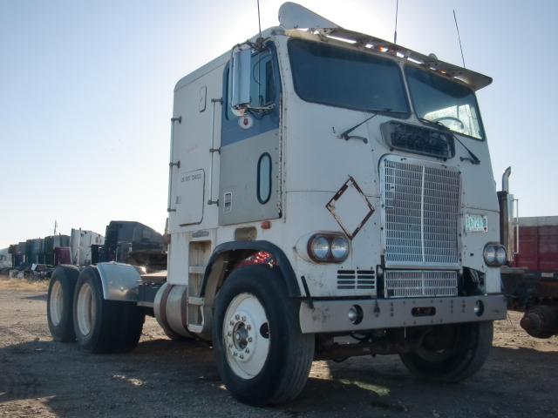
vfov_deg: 37.7
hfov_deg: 49.0
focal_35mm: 38
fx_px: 613
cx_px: 279
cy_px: 209
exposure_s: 1/500
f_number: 3.9
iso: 64
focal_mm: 6.66
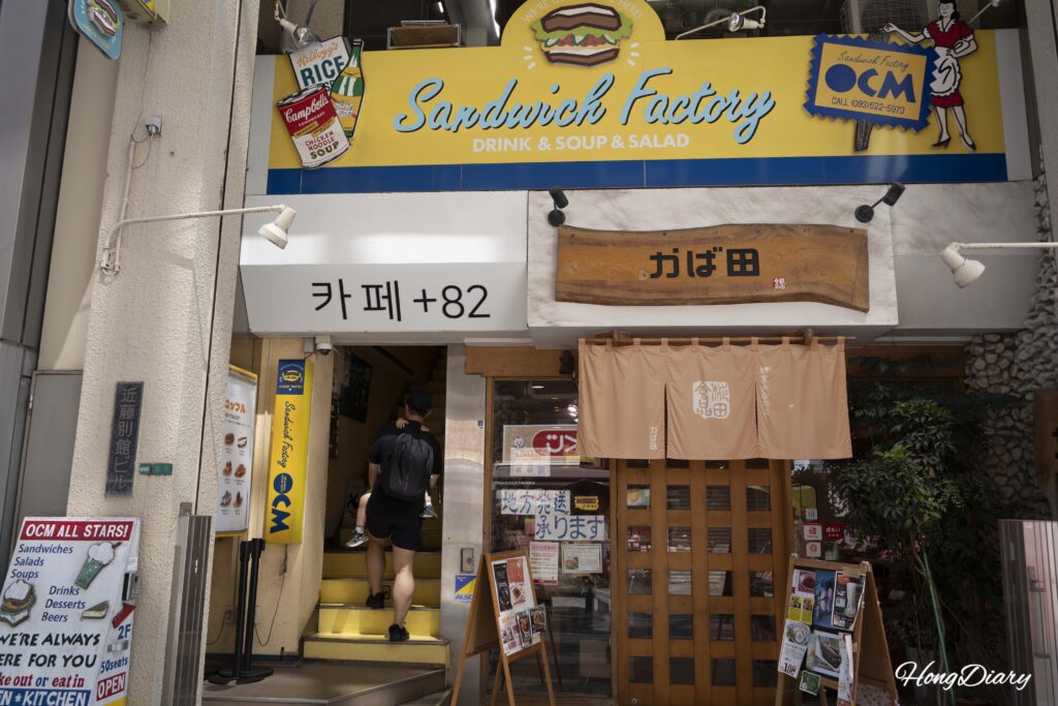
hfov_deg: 65.5
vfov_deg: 46.4
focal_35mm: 28
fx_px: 823
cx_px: 529
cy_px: 353
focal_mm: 28
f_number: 4.5
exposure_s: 1/200
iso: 100
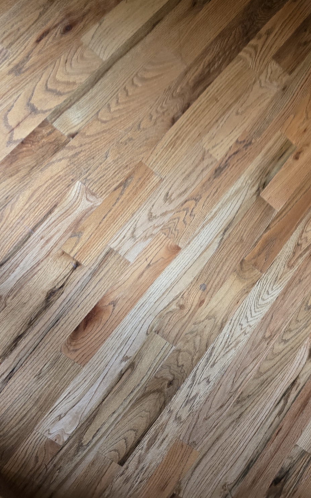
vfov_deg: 58.2
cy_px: 247
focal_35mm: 33
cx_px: 272
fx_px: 448
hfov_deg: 36.3
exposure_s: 1/120
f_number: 1.7
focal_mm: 6.3
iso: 640
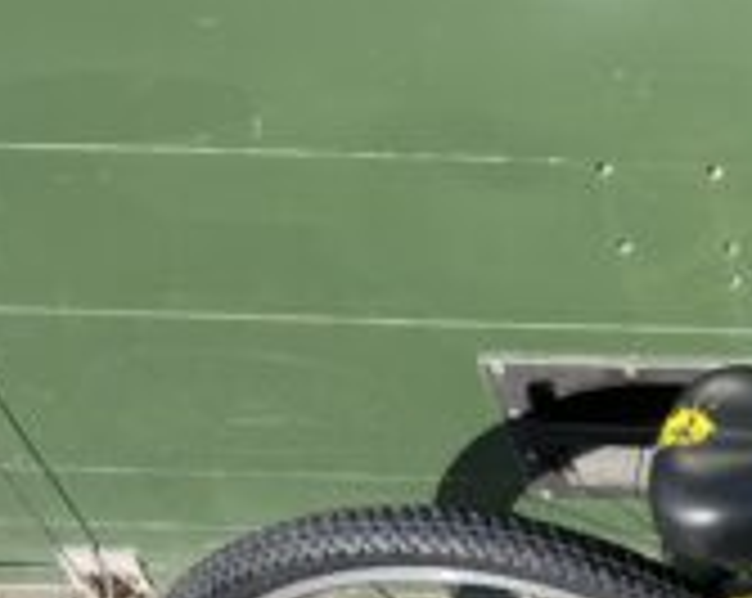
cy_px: 571
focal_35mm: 73
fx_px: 1622
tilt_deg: -54.6
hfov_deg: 22.5
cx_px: 1054
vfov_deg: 20.4
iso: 50
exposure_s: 1/1458
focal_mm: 5.1
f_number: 1.6
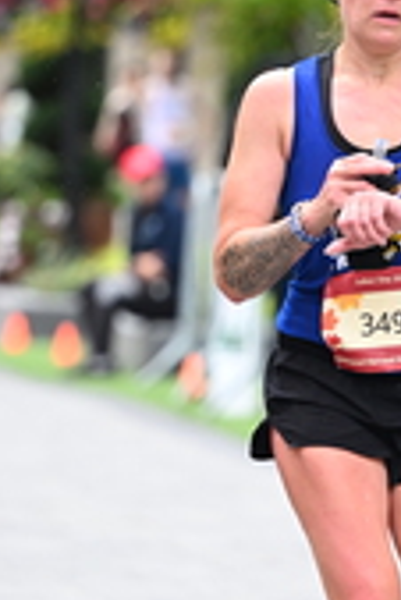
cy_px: 302
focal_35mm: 455
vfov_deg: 4.5
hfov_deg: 3.0
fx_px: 7586
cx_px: 523
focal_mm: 140
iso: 1250
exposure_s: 1/1600
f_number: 2.8
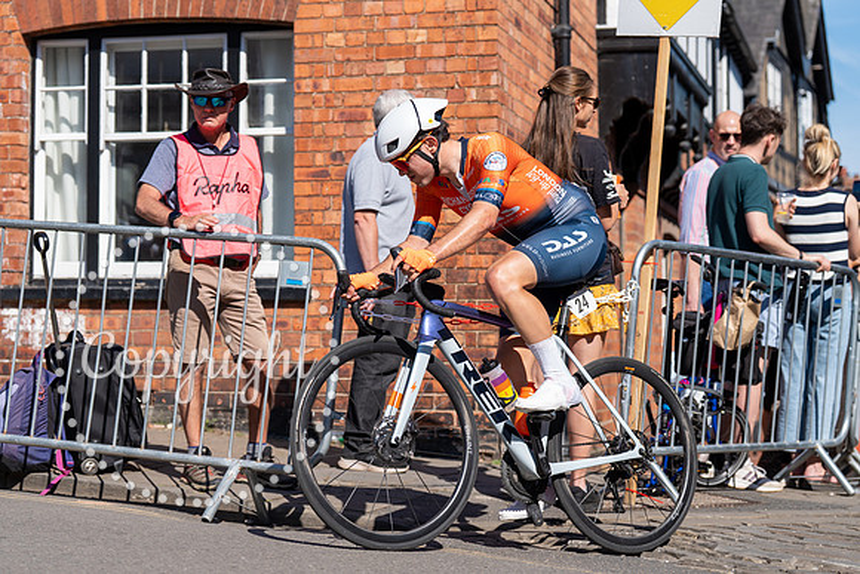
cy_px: 287
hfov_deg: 28.8
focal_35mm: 70
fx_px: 1673
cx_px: 430
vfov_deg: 19.5
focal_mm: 70
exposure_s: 1/1000
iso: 100
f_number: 3.5
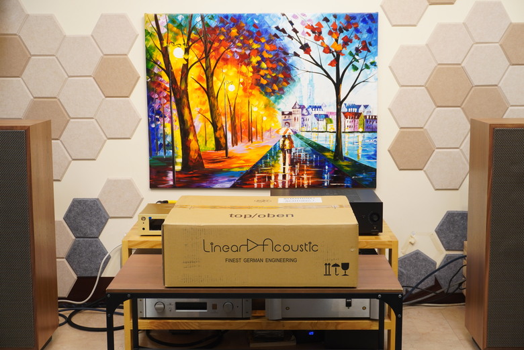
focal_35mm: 56
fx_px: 808
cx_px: 262
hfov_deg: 35.9
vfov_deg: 24.4
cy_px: 175
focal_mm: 37
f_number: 8
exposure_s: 1/20
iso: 400
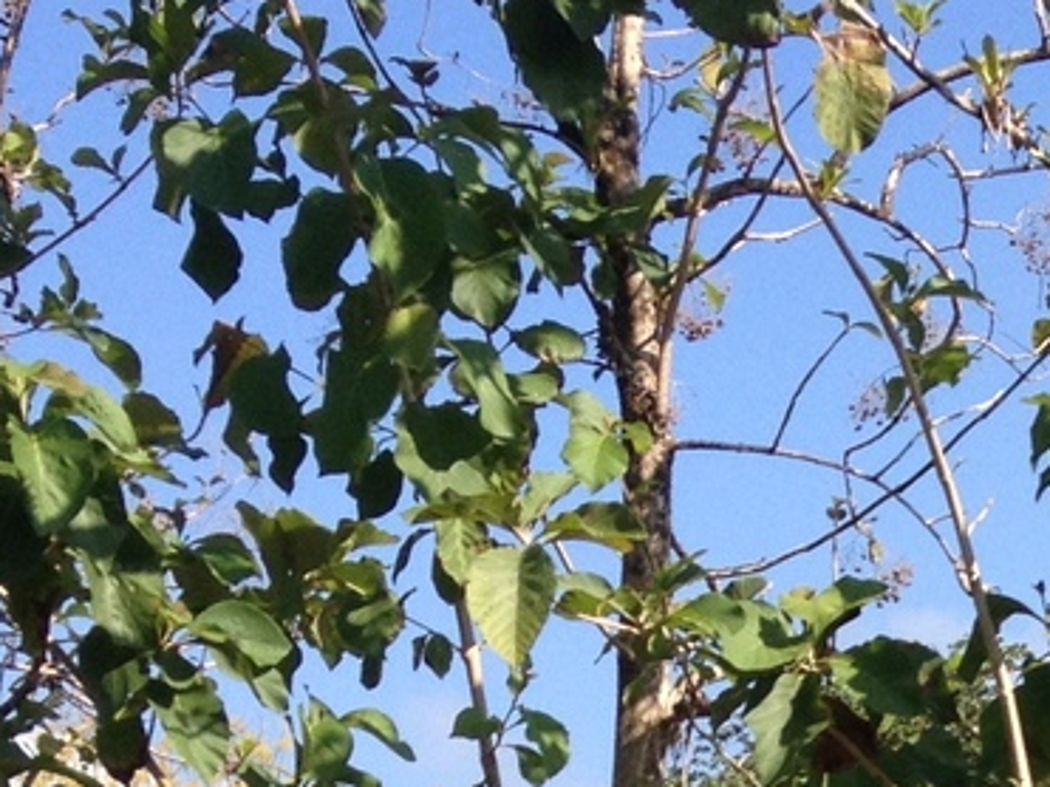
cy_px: 1588
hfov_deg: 12.4
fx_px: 4579
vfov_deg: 9.2
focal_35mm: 151
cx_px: 1642
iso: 50
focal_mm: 4.28
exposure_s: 1/951
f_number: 2.4
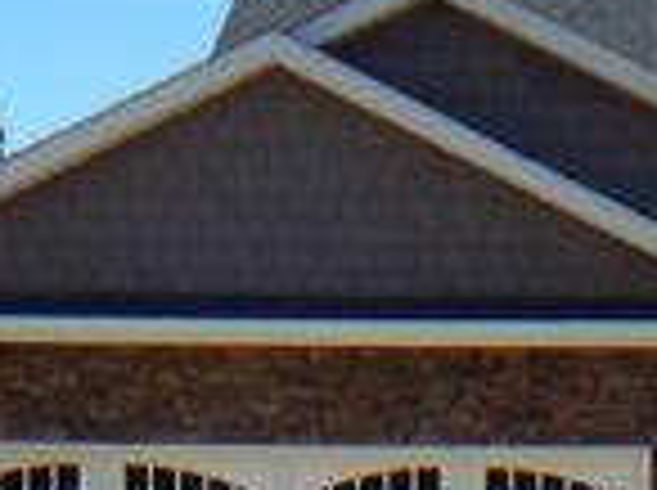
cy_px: 704
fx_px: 2274
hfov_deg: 16.2
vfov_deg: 11.8
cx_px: 603
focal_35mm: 120
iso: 80
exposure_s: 1/800
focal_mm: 5.2
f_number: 2.8
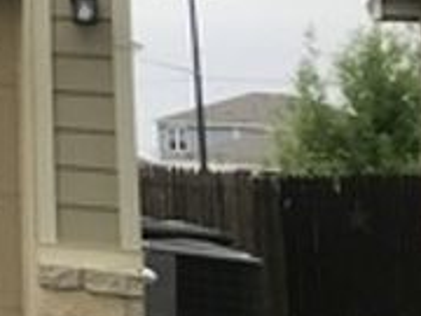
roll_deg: -4.5
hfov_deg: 10.2
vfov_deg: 8.7
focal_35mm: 159
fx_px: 1934
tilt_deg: +17.5
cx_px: -690
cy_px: -384
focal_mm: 3.99
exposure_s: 1/613
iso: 20
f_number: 1.8
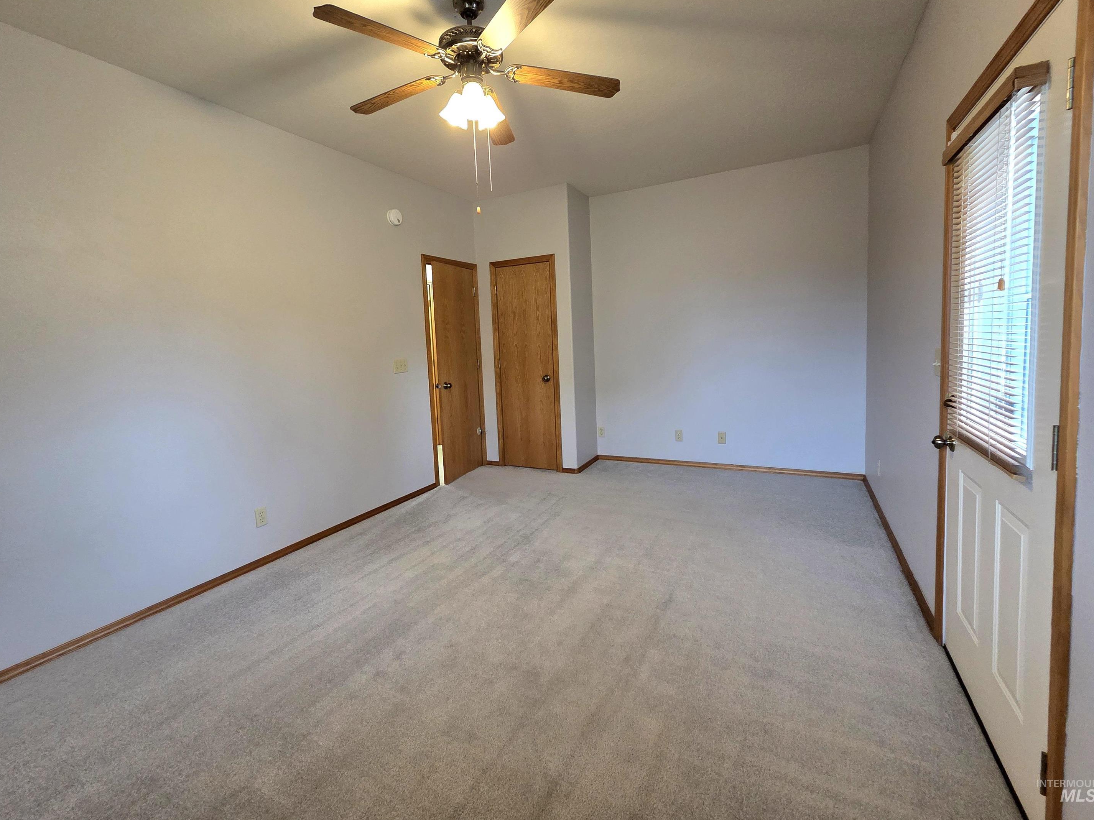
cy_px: 382
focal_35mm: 14
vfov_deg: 85.5
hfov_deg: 102.1
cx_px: 536
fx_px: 442
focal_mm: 2.2
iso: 500
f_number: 2.2
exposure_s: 1/60.2
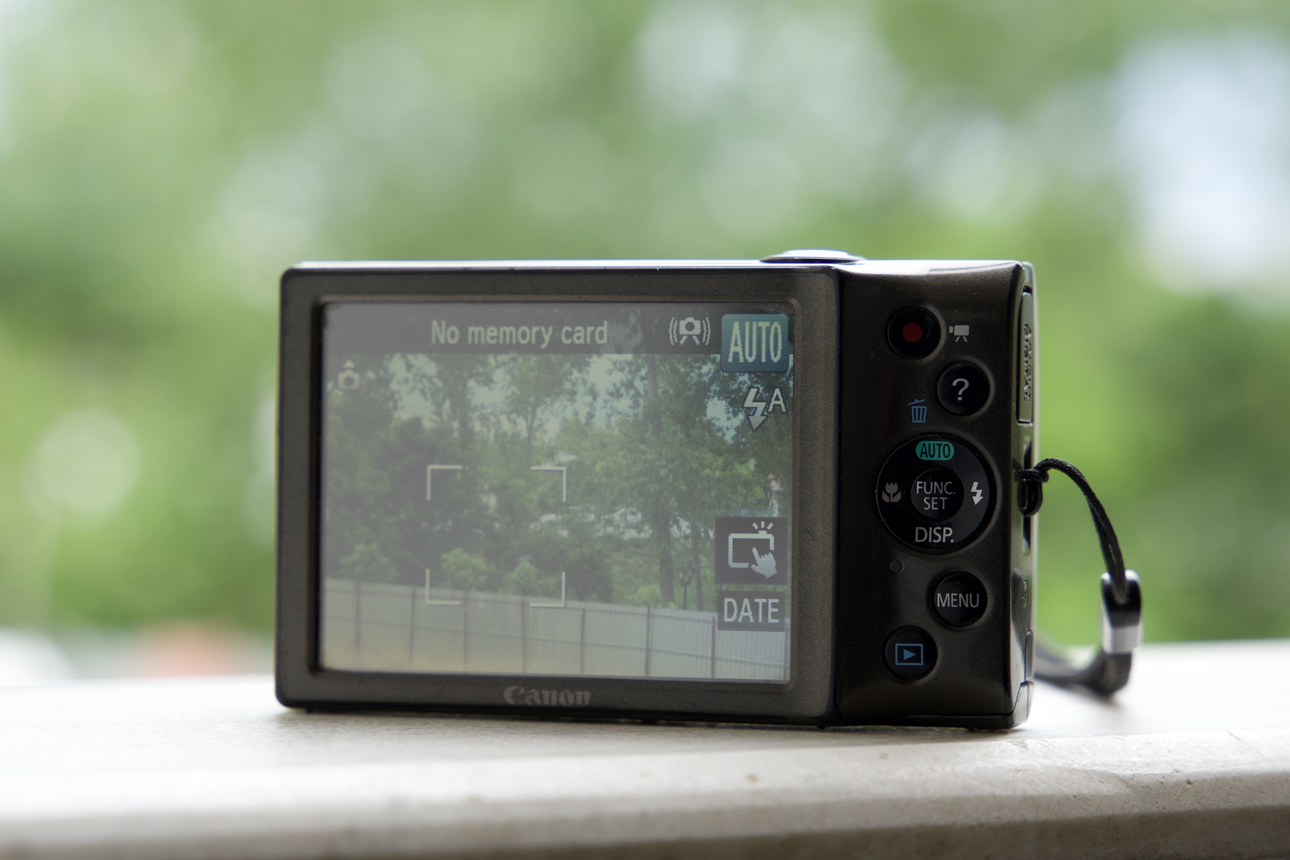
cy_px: 430
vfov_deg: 13.0
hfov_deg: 19.5
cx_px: 645
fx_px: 3762
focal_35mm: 105
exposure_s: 1/160
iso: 400
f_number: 5.6
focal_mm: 70
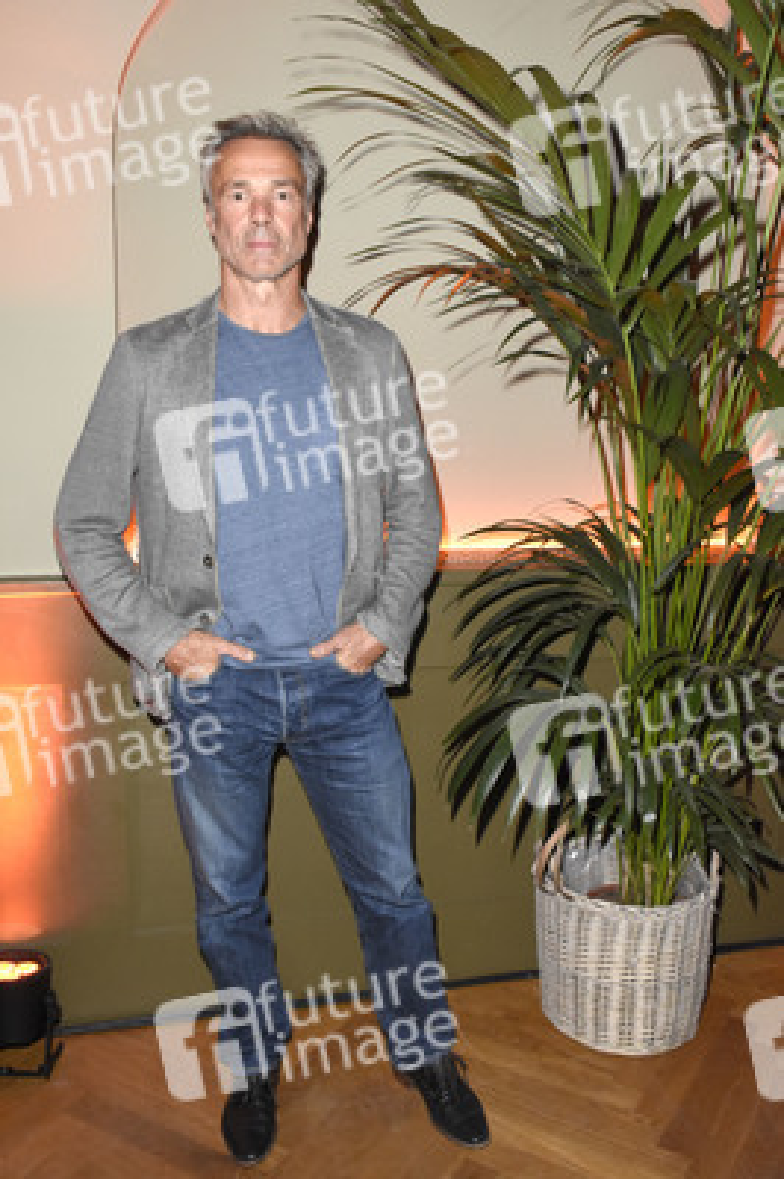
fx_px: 982
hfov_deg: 43.5
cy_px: 590
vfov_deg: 62.0
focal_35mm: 30
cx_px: 392
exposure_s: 1/60
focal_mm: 20
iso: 1600
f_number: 6.3
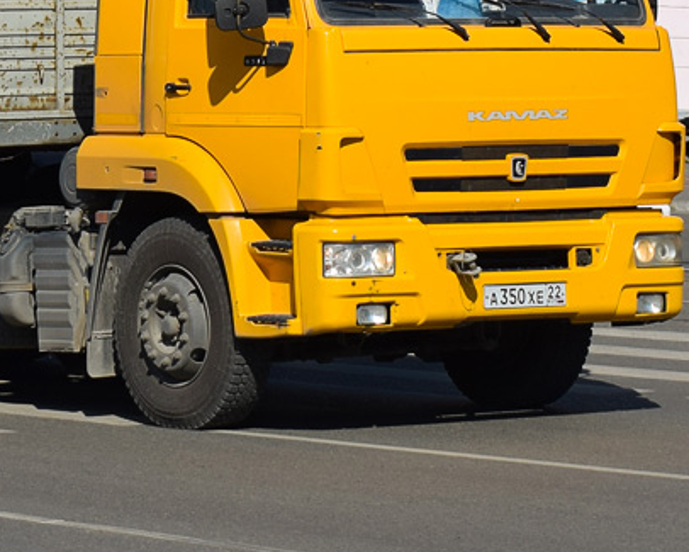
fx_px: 3223
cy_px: -78
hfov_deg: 12.0
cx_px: -124
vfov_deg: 9.7
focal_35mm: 158
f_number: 5.6
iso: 100
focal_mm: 38
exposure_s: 1/1000
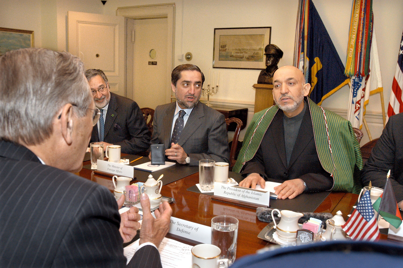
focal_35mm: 33
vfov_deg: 39.9
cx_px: 202
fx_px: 369
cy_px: 134
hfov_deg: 57.3
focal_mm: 22
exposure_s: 1/60
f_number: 5
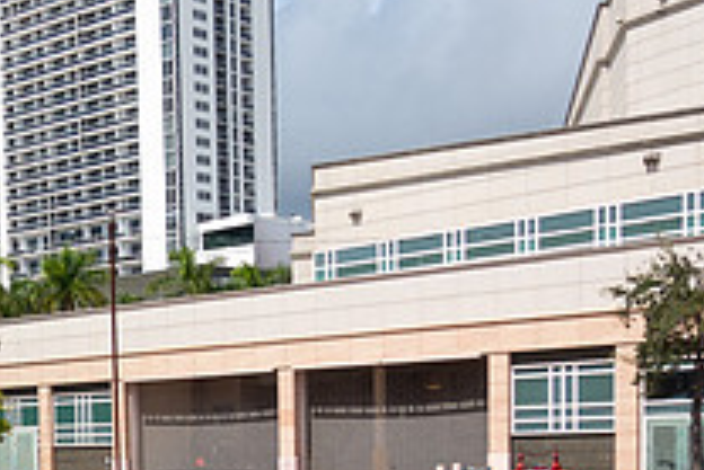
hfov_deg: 27.1
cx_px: -105
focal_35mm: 67
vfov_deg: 19.3
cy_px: 549
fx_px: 1311
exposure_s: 1/200
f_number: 4.5
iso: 125
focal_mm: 8.8
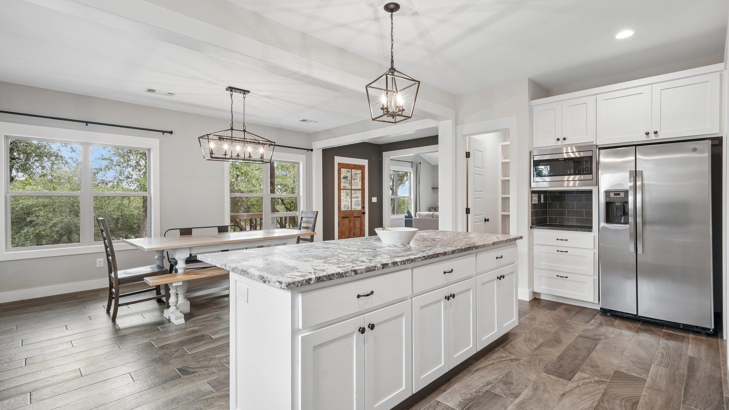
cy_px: 195
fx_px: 329
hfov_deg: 95.9
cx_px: 369
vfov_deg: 63.9
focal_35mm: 17
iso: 800
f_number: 11
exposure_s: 1/20
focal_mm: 16
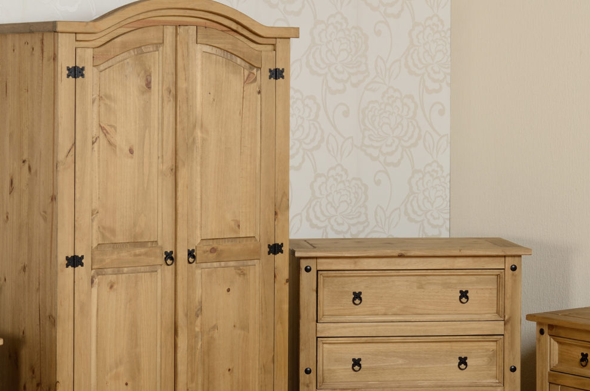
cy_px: 259
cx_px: 255
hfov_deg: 19.9
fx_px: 1681
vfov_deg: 13.2
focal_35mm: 103
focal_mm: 45
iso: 100
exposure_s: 1/250
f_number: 9
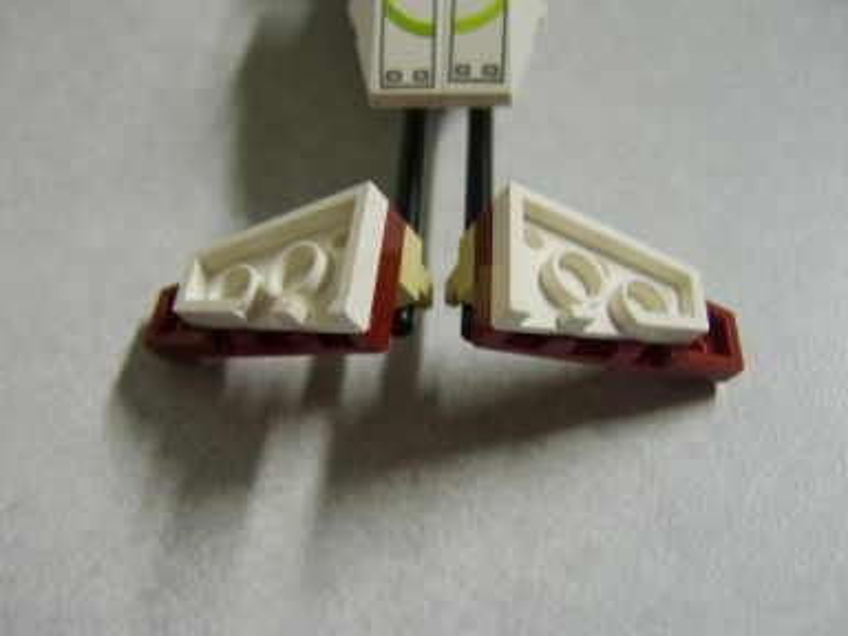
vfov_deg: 45.4
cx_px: 424
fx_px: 759
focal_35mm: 31
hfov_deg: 58.4
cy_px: 318
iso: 71
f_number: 2.7
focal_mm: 8.13
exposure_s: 1/10
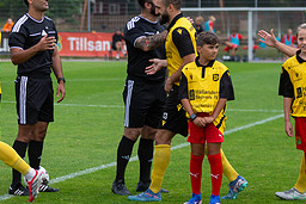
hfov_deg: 8.9
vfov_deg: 6.0
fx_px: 1965
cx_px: 37
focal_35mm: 231
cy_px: 58
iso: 250
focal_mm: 100
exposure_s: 1/1250
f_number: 3.2
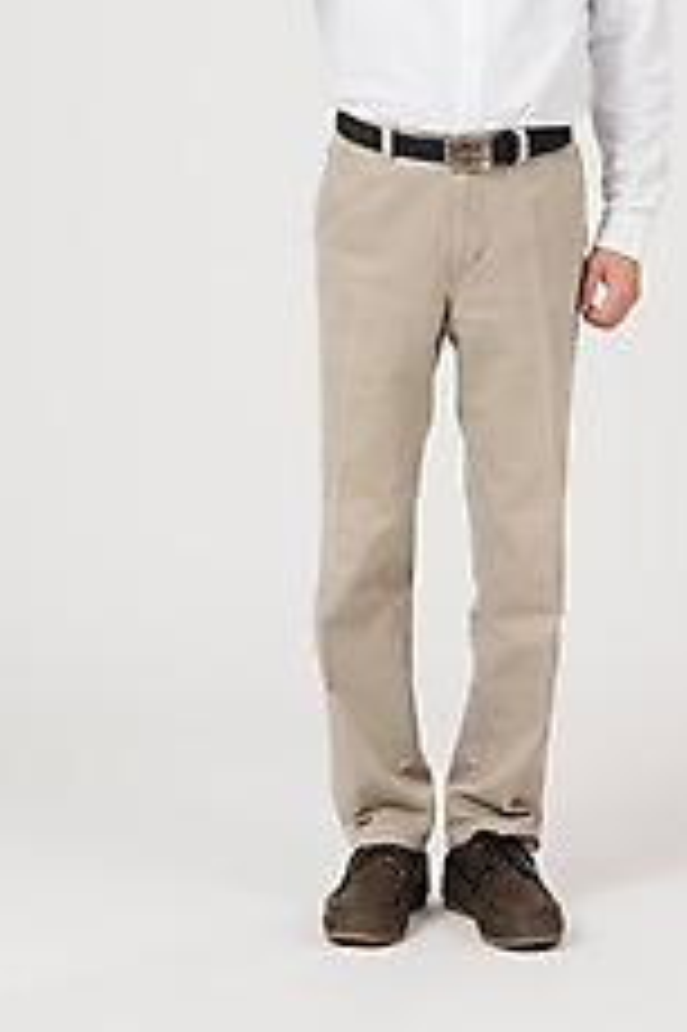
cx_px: 451
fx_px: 3096
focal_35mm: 108
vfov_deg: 18.7
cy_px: 175
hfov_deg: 12.6
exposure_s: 1/125
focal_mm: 62
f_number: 11
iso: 100
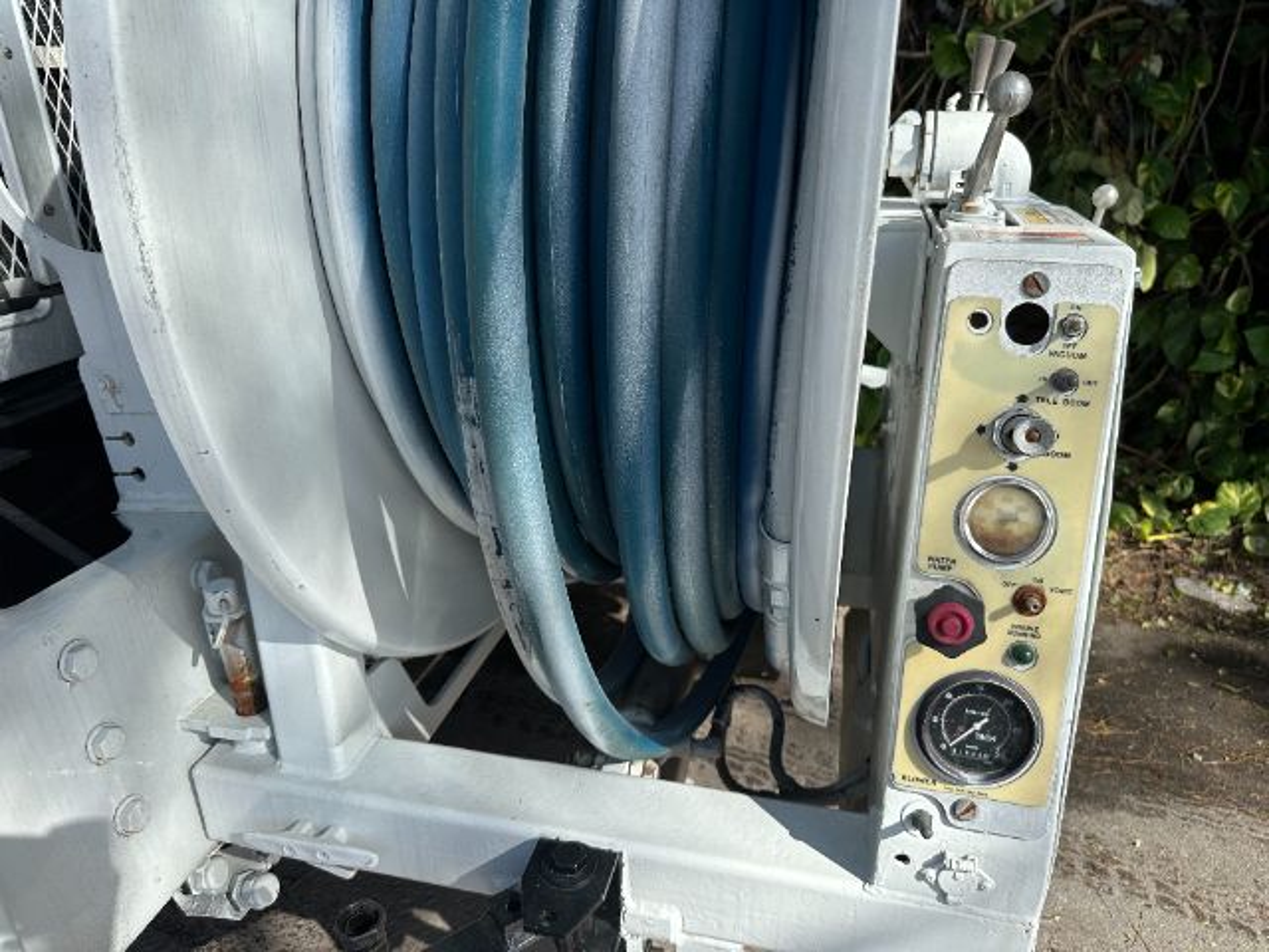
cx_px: 634
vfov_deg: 56.8
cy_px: 476
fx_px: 880
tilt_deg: -20.3
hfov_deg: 71.6
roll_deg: -0.1
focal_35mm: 24
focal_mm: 6.86
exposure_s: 1/2882
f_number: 1.78
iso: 80
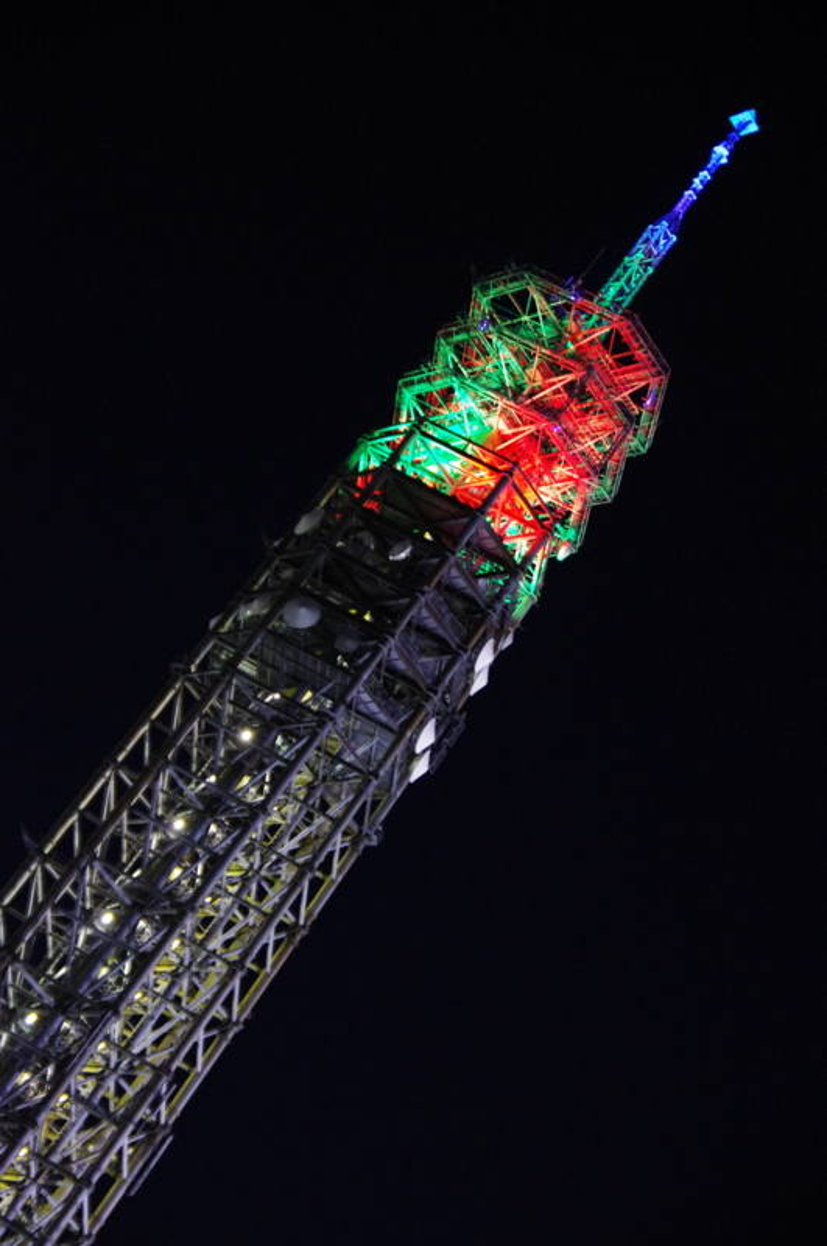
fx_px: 2592
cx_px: 414
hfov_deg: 18.1
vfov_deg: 27.0
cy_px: 623
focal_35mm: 75
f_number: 2.8
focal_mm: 50
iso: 3200
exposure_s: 1/10
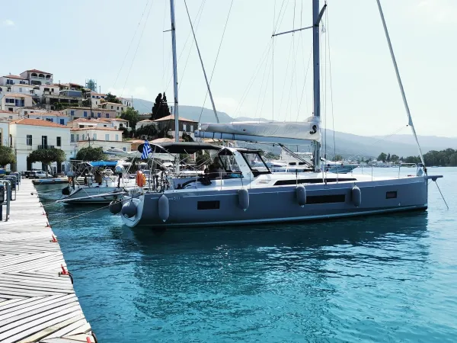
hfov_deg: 52.6
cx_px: 228
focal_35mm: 35
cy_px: 172
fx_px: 462
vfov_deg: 40.7
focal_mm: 5.58
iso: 50
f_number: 1.8
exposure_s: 1/3448
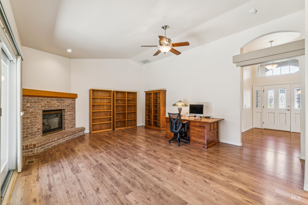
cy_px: 102
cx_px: 154
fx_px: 133
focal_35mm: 16
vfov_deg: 75.1
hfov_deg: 98.2
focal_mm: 15.6
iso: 400
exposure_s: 1/8
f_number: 13
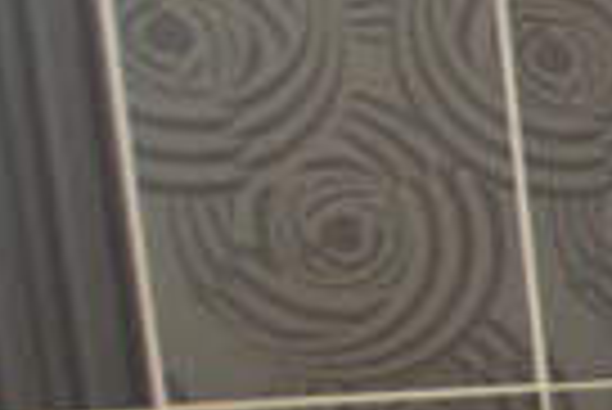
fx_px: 1923
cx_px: 1890
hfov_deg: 10.9
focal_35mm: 113
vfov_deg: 11.7
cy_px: 597
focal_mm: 10
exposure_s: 1/60
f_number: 3.5
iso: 800
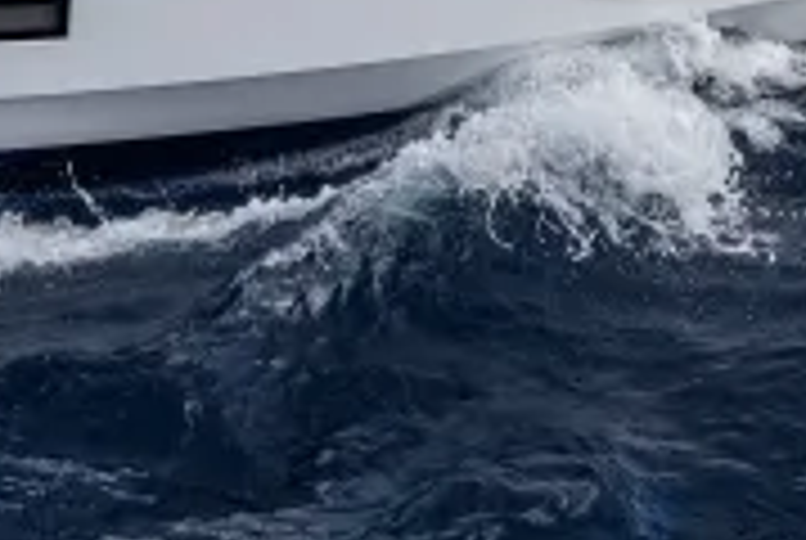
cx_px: 275
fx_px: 2624
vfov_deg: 11.2
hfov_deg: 17.4
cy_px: -320
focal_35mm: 117
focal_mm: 35
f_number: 5
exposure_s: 1/4000
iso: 500
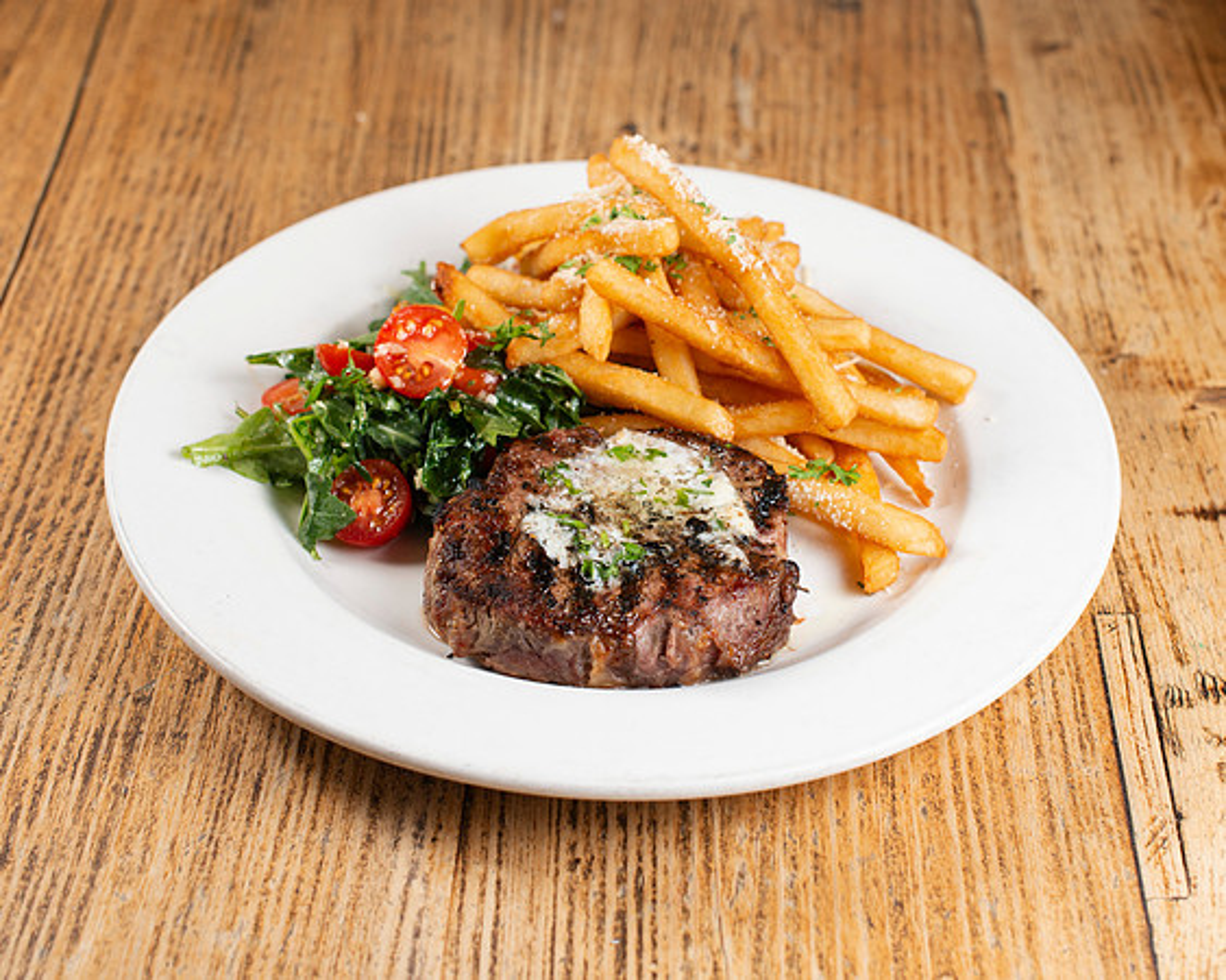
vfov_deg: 25.6
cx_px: 603
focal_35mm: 60
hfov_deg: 31.7
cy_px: 462
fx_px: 2161
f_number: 5
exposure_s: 1/200
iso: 250
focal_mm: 50
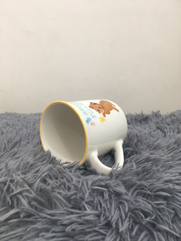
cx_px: 90
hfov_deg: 48.2
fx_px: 202
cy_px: 120
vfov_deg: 61.7
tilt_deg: -15.4
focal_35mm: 29
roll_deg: -0.3
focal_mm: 4.15
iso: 64
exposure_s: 1/33
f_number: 2.2
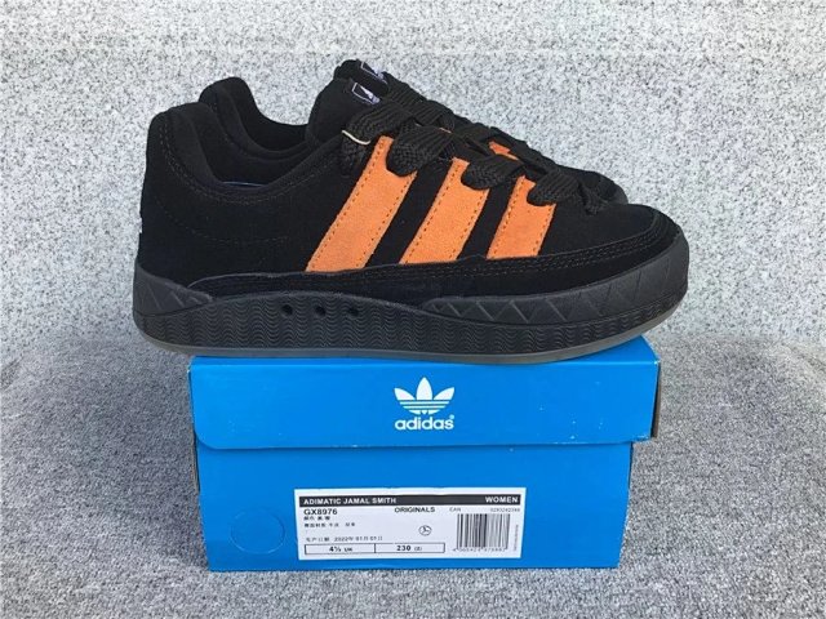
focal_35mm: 31
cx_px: 413
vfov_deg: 45.4
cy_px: 310
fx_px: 740
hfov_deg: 58.4
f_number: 2.4
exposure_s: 1/119
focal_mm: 3.3
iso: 25
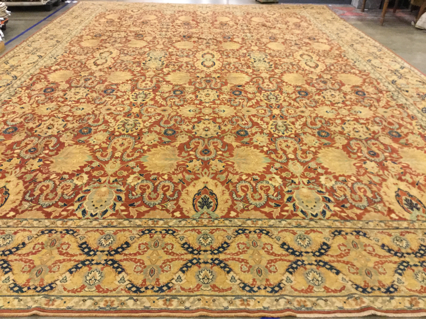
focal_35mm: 31
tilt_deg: -33.6
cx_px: 213
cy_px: 160
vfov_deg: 45.4
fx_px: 381
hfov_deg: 58.4
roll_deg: -0.7
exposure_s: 1/24
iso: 200
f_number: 2.4
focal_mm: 3.3
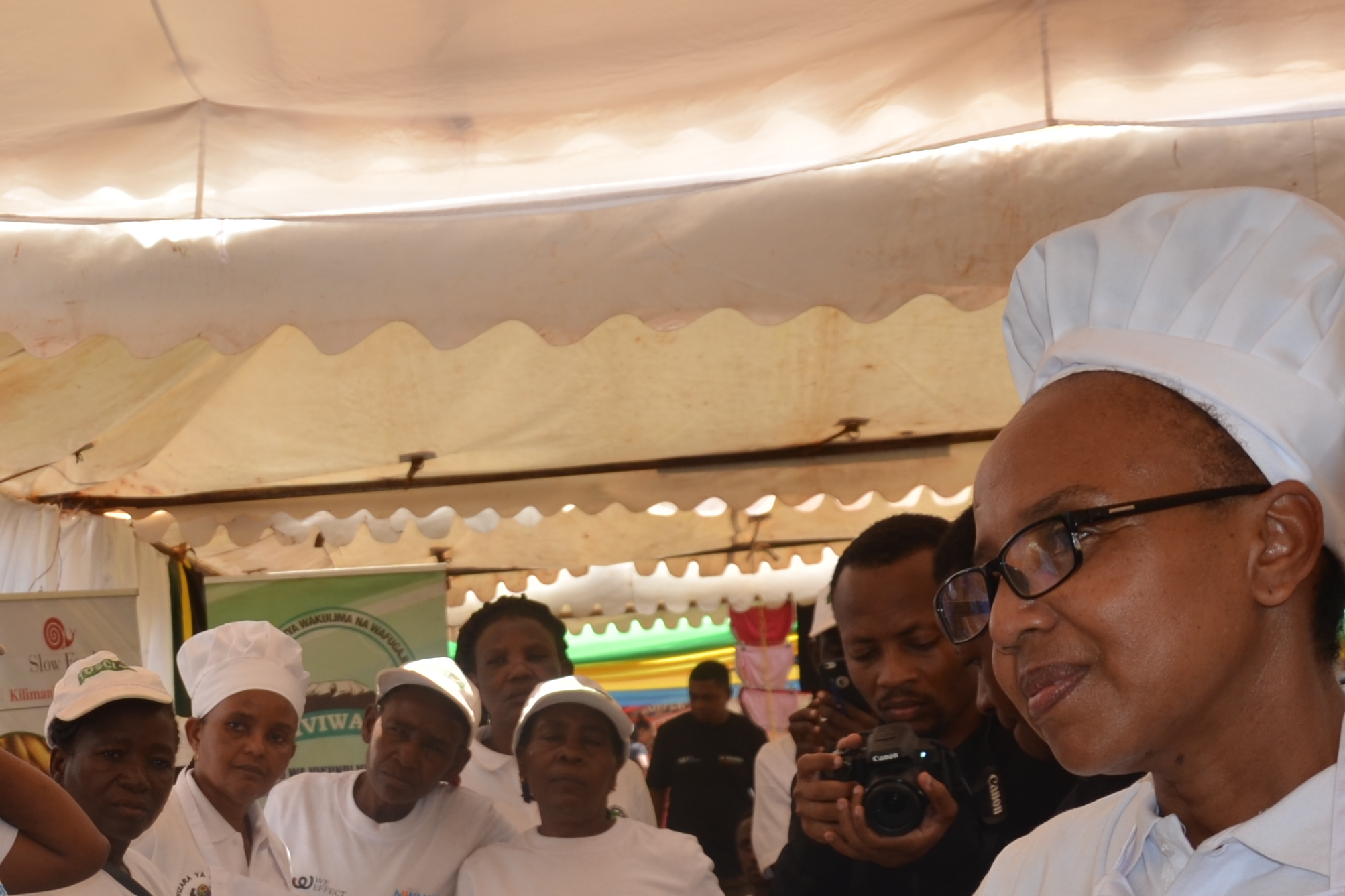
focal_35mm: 77
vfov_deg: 17.4
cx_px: 17
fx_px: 2885
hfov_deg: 25.1
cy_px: 794
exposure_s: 1/250
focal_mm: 21
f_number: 5
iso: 100
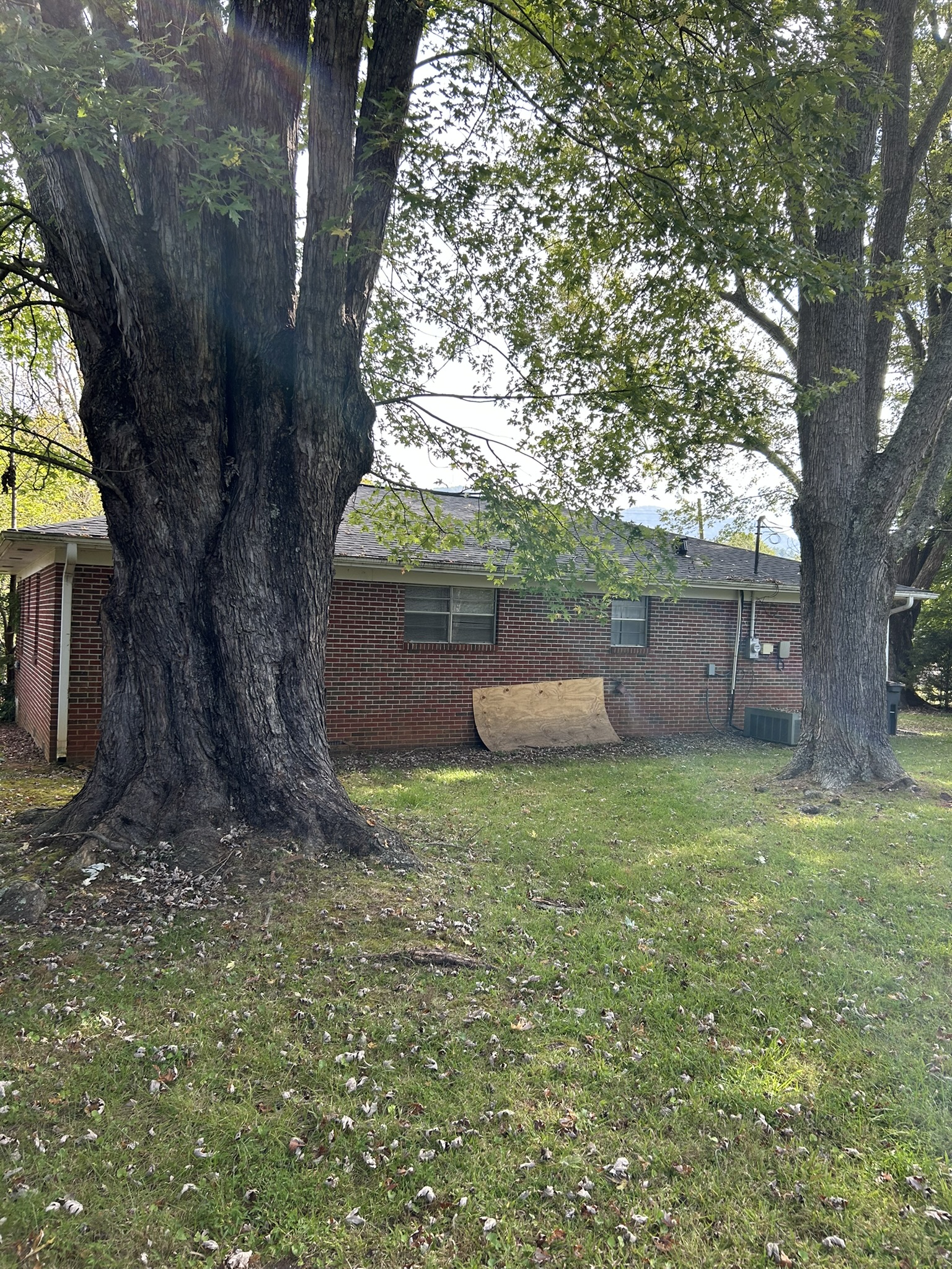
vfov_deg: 67.3
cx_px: 476
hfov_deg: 53.1
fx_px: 953
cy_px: 634
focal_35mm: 26
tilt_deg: +1.1
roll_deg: -1.6
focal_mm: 5.7
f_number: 1.5
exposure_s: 1/421
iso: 50
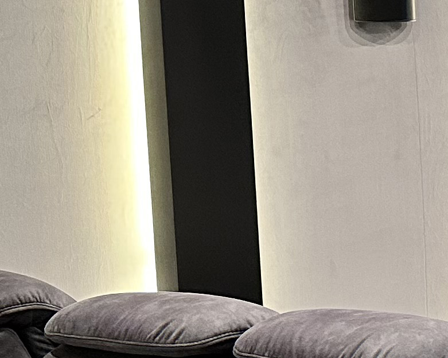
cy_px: 104
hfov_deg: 13.6
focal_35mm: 121
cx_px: 899
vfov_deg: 12.7
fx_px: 1604
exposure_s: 1/60
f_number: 1.78
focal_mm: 6.86
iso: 400
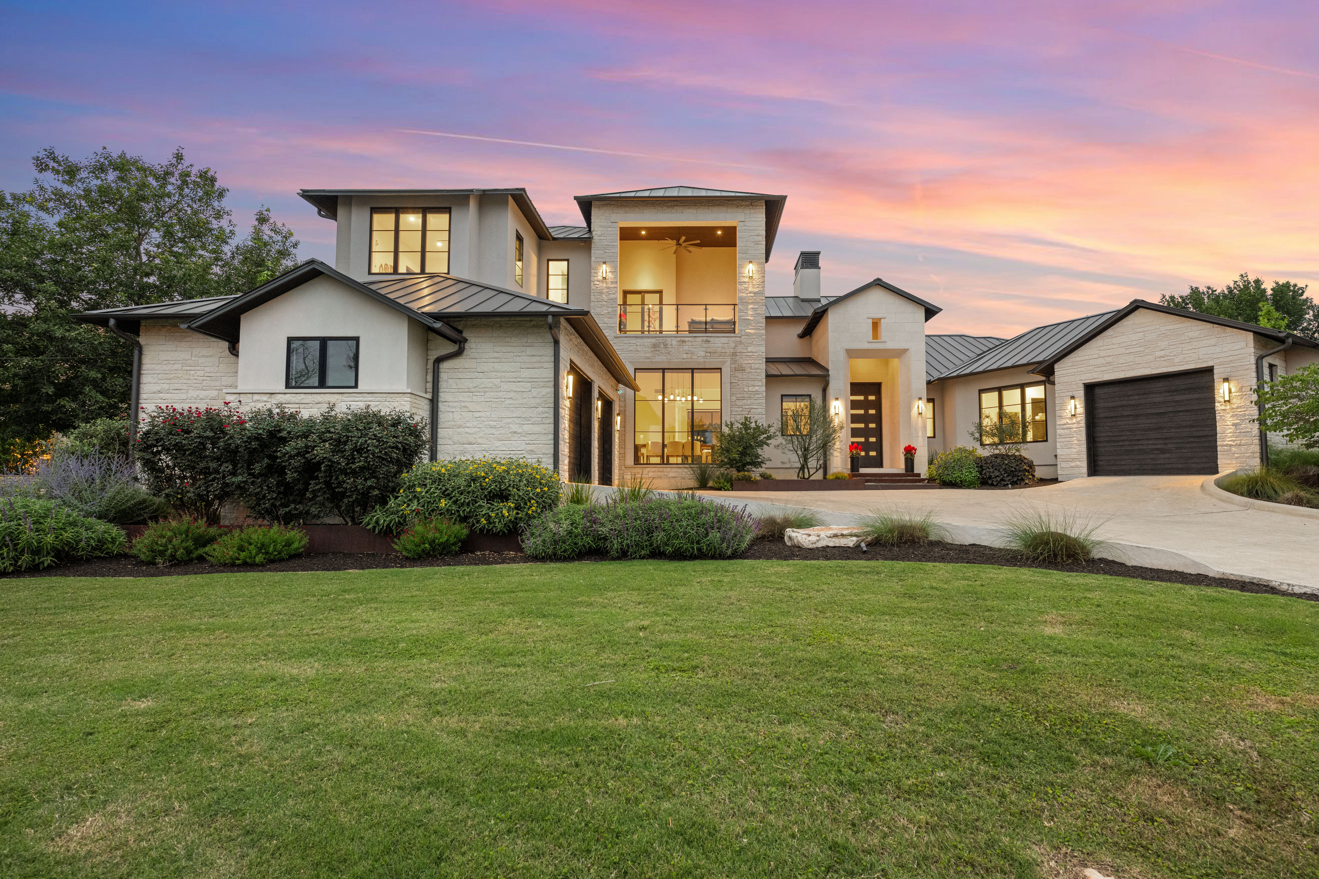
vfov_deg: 70.4
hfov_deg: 93.2
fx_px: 623
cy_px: 451
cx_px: 697
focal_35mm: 17
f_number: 7.1
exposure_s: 1/4
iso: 2000
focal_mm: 16
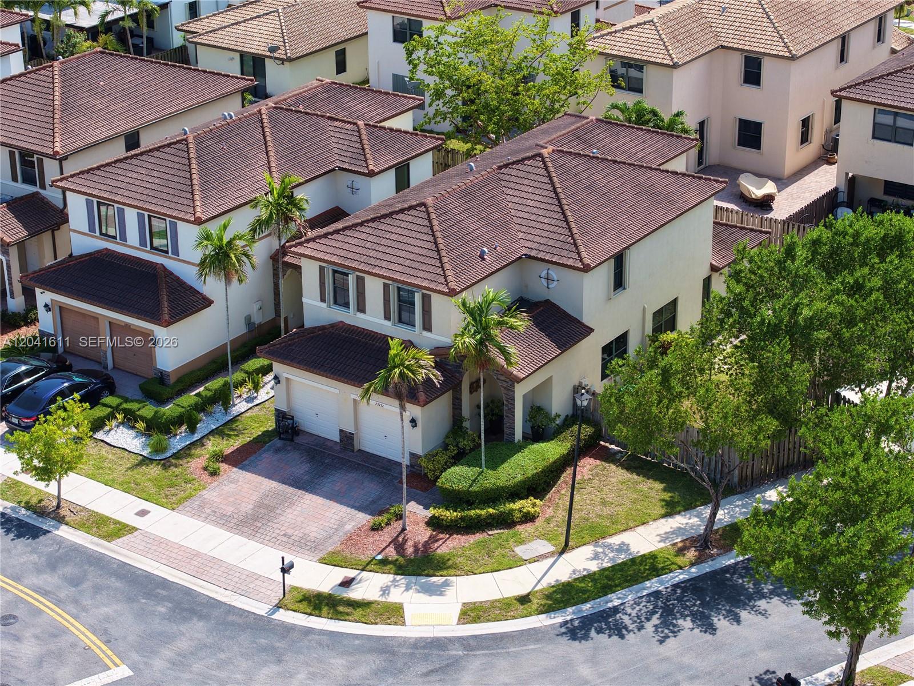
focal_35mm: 70
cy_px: 343
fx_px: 1848
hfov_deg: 27.8
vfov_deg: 21.0
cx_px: 457
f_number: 2.8
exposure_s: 1/640
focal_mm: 19.35
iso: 100
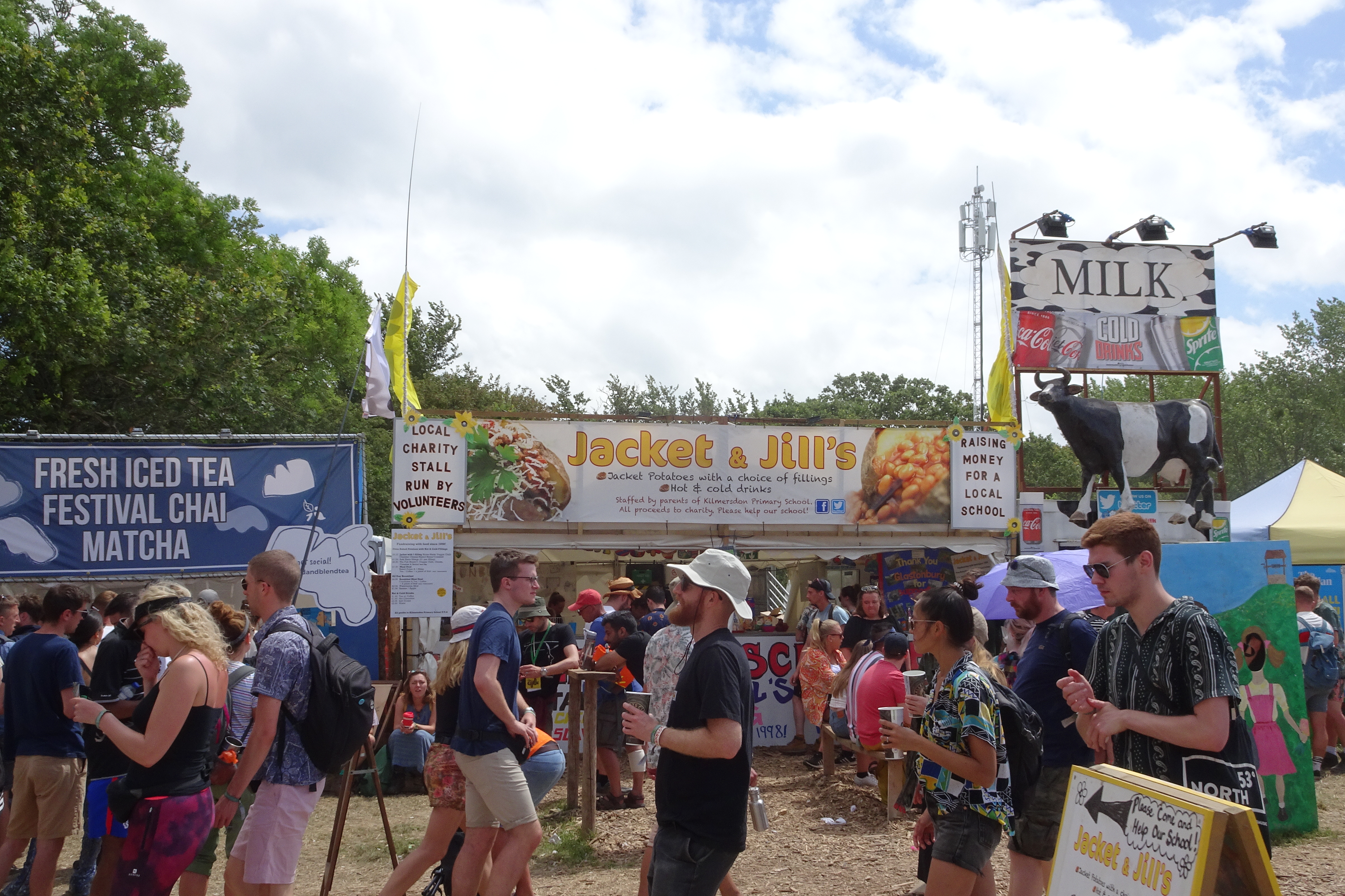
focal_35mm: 36
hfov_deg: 53.1
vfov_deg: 36.9
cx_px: 670
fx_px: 1345
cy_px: 458
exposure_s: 1/400
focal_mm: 5.79
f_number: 5.6
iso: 80
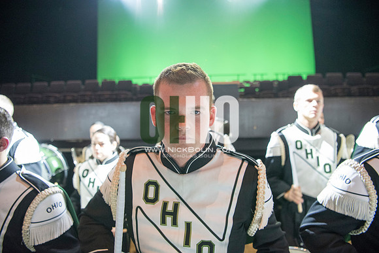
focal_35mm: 24
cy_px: 126
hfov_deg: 73.7
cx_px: 190
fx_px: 253
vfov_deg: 53.2
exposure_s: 1/100
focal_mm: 24
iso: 4000
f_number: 2.8
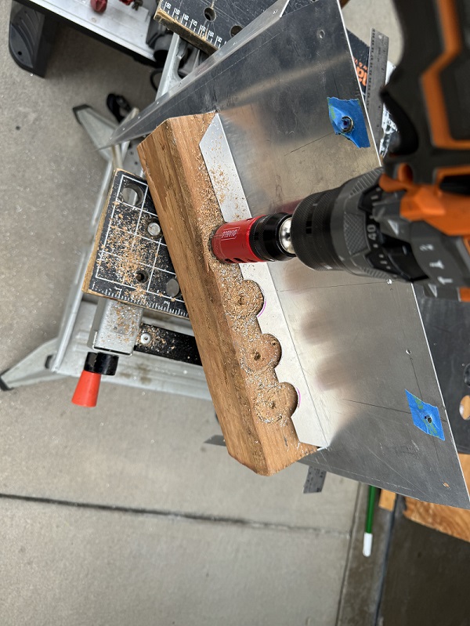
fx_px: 434
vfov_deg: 71.6
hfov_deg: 56.9
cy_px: 313
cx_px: 235
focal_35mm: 24
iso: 80
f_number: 1.78
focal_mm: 6.86
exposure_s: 1/121
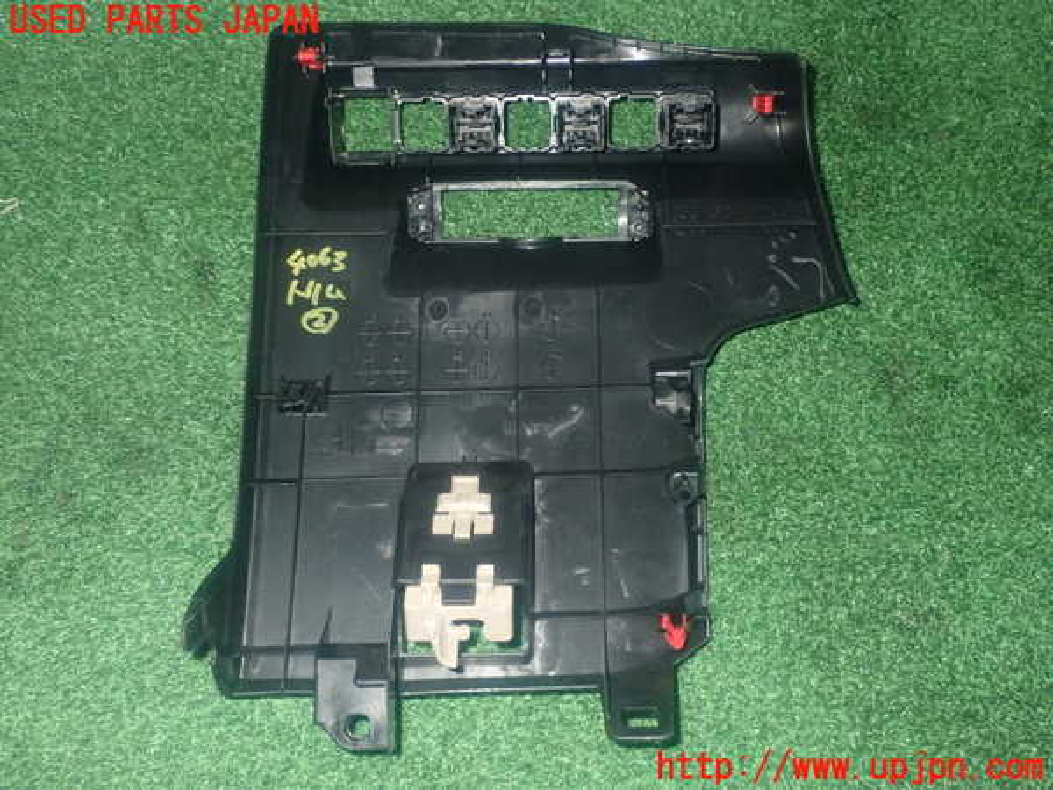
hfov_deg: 49.0
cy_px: 395
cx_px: 526
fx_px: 1156
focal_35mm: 38
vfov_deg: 37.7
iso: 800
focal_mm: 6.83
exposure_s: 1/40
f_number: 8
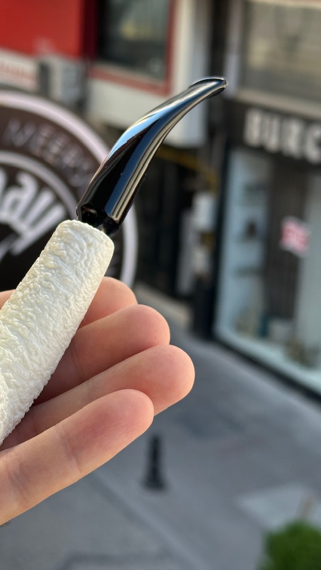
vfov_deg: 30.1
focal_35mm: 70
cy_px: 284
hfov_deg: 17.1
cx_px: 48
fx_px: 1059
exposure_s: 1/681
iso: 64
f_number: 1.78
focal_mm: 6.86
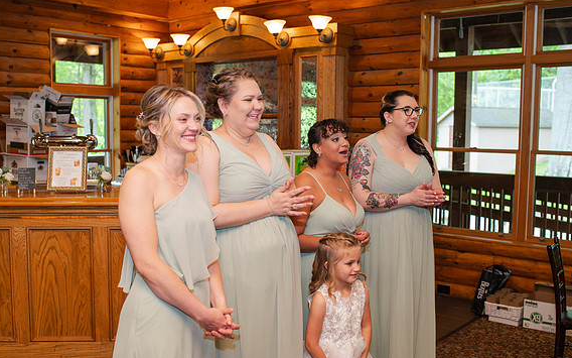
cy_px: 186
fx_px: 639
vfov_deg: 31.2
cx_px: 257
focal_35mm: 41
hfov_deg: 48.1
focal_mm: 35
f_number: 3.5
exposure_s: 1/200
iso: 800
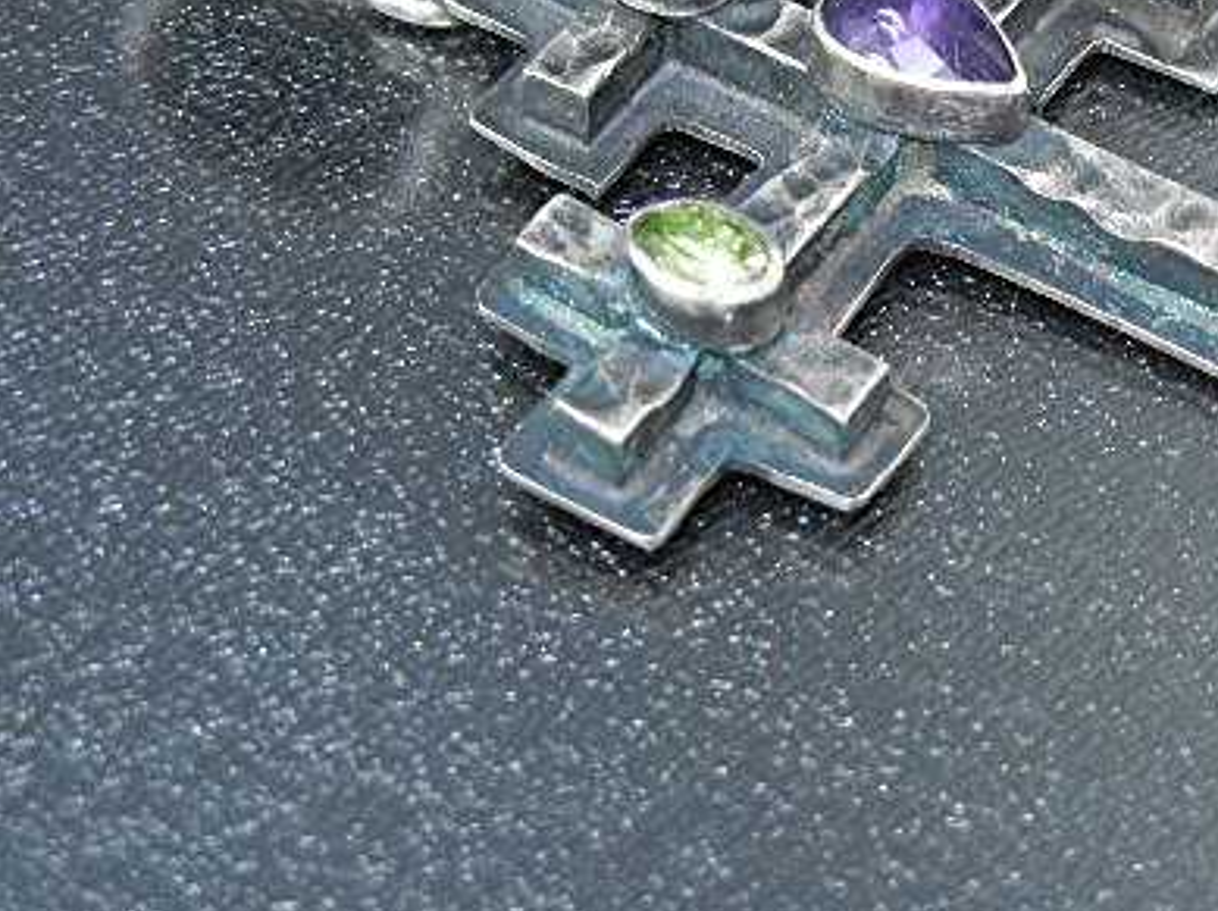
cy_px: 182
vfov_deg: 13.1
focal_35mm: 112
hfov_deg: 17.5
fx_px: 3937
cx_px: 949
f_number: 4.1
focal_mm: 12.2
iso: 652
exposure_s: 1/30
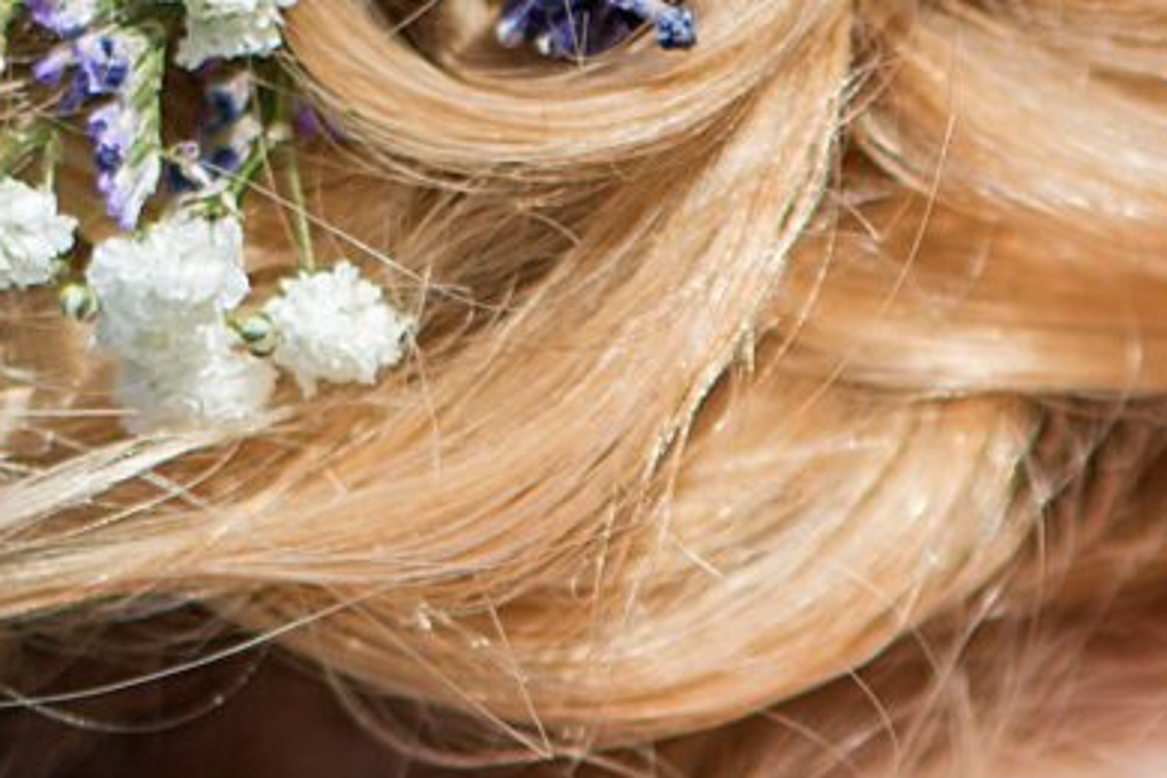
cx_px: 12
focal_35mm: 689
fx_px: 22333
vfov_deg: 2.0
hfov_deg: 3.0
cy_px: -28
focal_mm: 105
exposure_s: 1/1600
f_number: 3
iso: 100
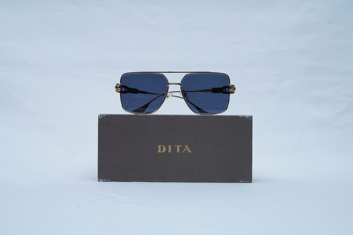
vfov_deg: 27.0
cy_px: 118
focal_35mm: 50
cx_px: 176
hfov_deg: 39.6
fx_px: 490
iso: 125
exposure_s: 1/160
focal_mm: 50
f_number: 9
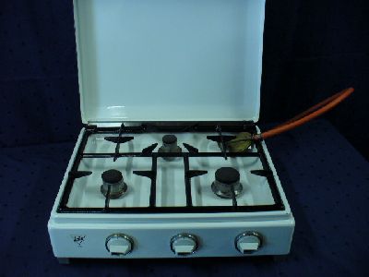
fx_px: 394
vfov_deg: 38.7
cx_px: 184
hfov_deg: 50.1
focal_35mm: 37
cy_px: 138
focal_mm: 6.1
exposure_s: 1/15
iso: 200
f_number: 2.8
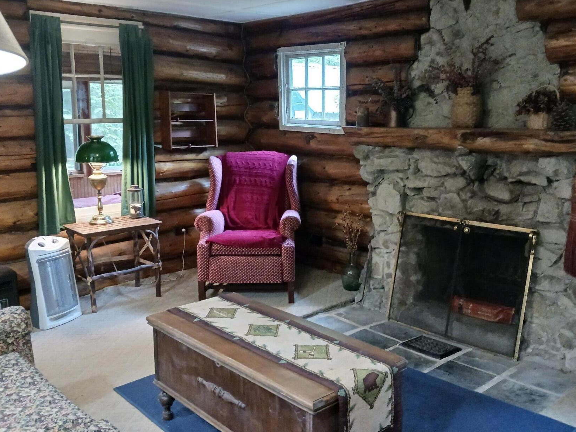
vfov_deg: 42.9
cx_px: 303
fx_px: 549
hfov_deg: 55.3
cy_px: 201
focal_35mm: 33
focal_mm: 4
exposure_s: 1/20
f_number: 1.8
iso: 800
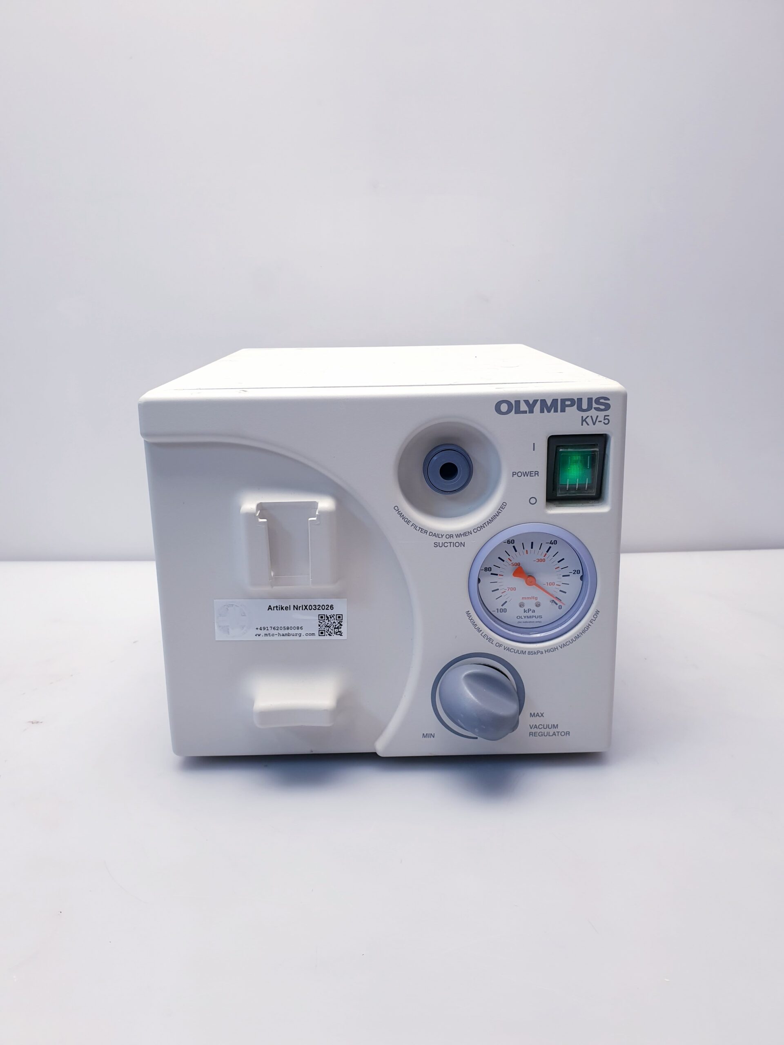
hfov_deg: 53.1
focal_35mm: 26
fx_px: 785
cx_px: 392
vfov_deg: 67.3
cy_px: 522
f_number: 2.4
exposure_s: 1/50
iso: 64
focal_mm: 4.3
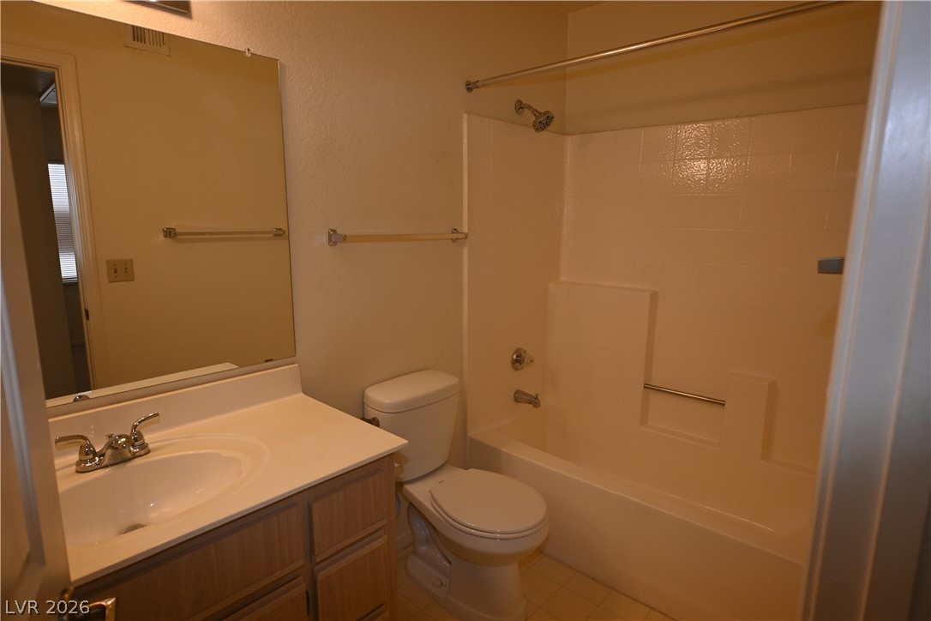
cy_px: 310
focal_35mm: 20
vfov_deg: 61.3
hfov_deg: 83.3
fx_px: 524
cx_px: 466
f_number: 4.5
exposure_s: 1/80
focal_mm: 13.5
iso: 140
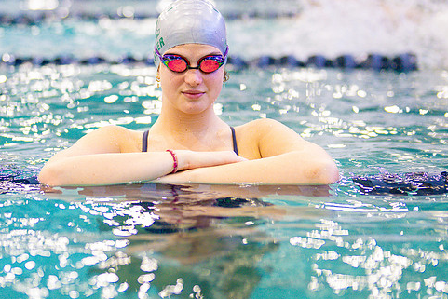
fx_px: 1693
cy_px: 105
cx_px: 180
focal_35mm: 136
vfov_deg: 10.1
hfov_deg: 15.1
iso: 500
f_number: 1.2
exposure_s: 1/500
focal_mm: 50
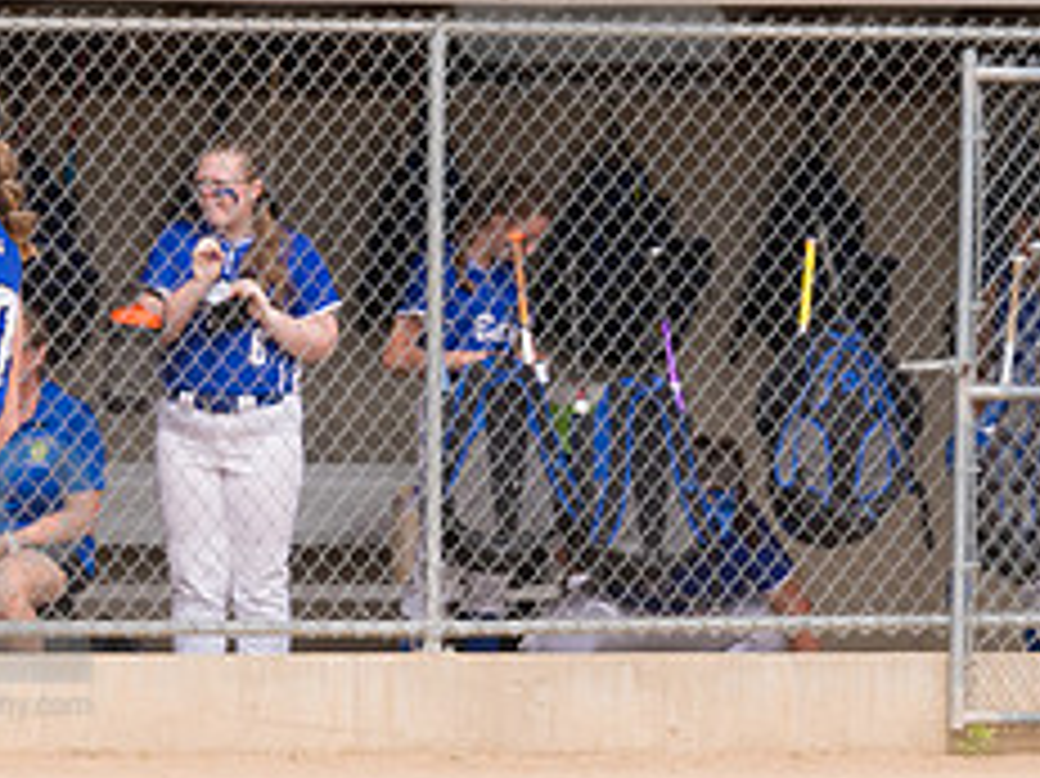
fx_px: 21740
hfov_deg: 2.7
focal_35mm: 724
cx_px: -45
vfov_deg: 2.1
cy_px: 562
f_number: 5.6
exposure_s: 1/1600
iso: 320
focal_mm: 200
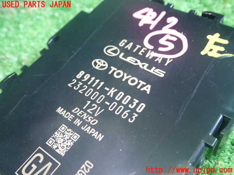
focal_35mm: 38
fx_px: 257
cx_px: 117
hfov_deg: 49.0
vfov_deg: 37.7
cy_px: 88
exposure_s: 1/40
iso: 400
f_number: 2.7
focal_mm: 6.83
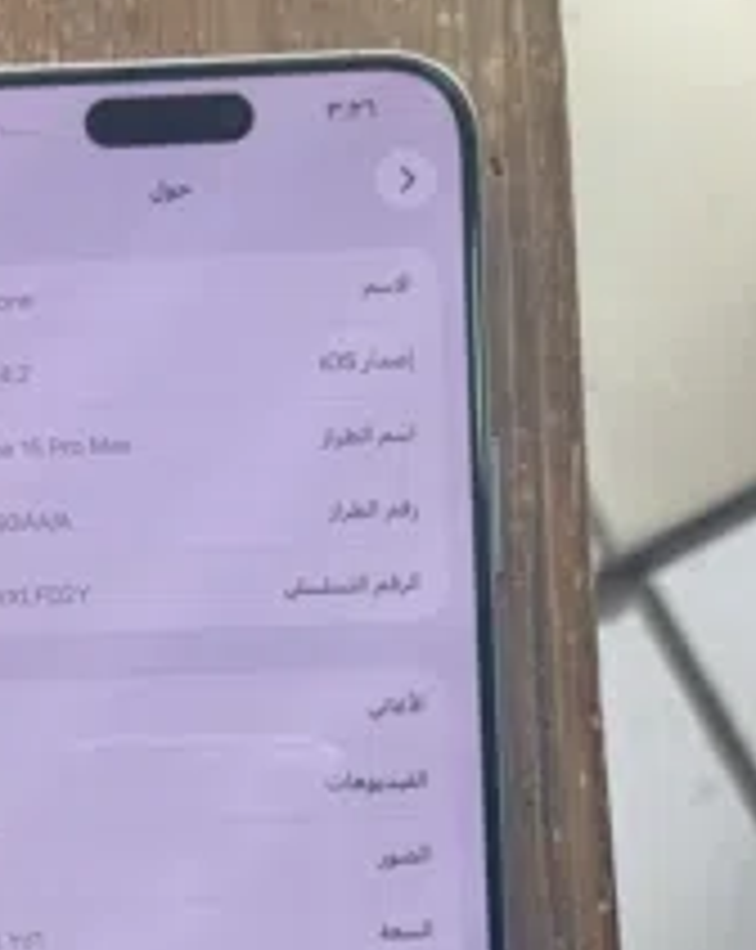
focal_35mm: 89
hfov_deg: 17.1
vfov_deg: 21.3
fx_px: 2496
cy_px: 770
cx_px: 194
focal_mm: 6.76
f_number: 1.78
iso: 50
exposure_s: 1/182
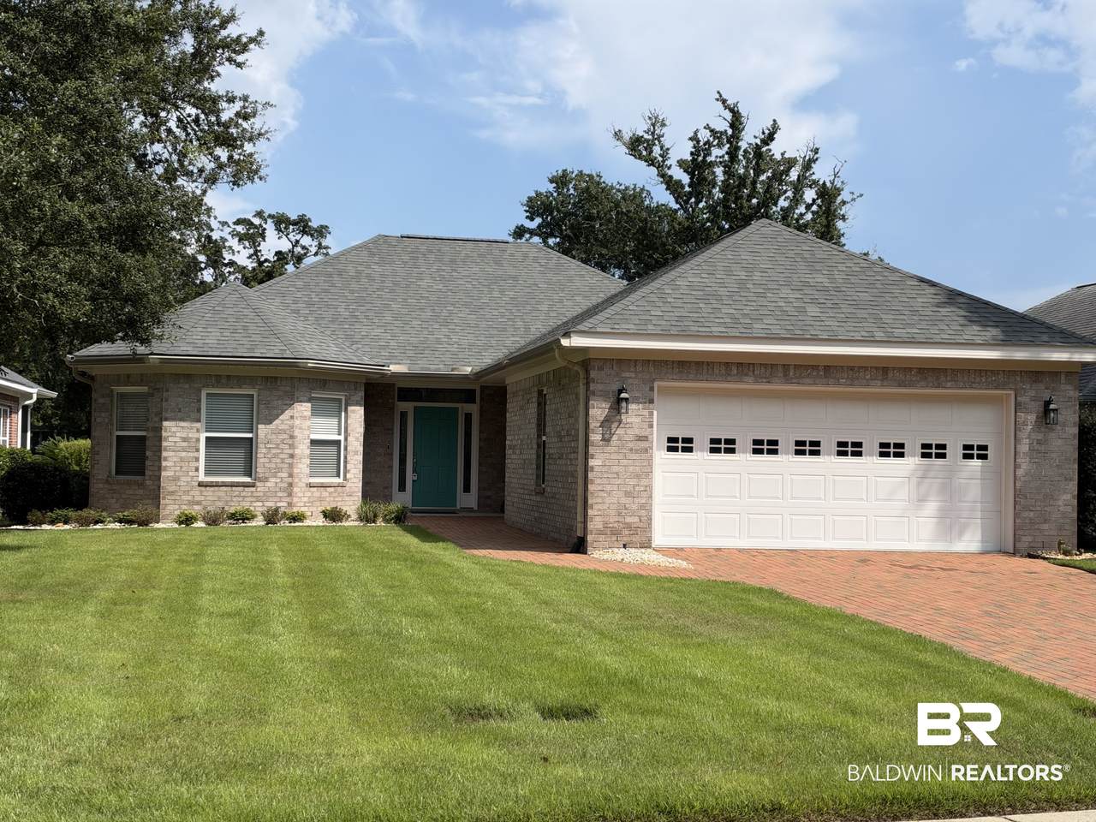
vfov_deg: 30.3
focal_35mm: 48
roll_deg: -0.5
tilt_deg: +2.2
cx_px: 548
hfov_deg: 39.7
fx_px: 1520
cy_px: 411
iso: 64
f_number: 1.48
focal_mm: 6.93
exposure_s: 1/8130
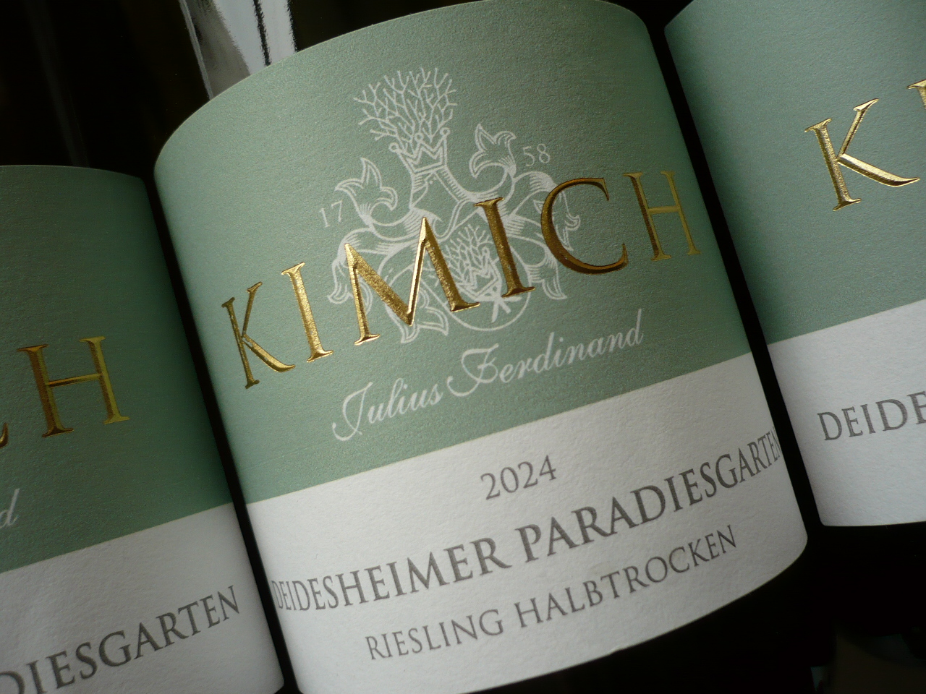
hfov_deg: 52.6
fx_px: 936
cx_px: 463
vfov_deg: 40.7
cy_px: 347
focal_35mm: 35
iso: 100
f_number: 2.8
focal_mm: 5.8
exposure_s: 1/80
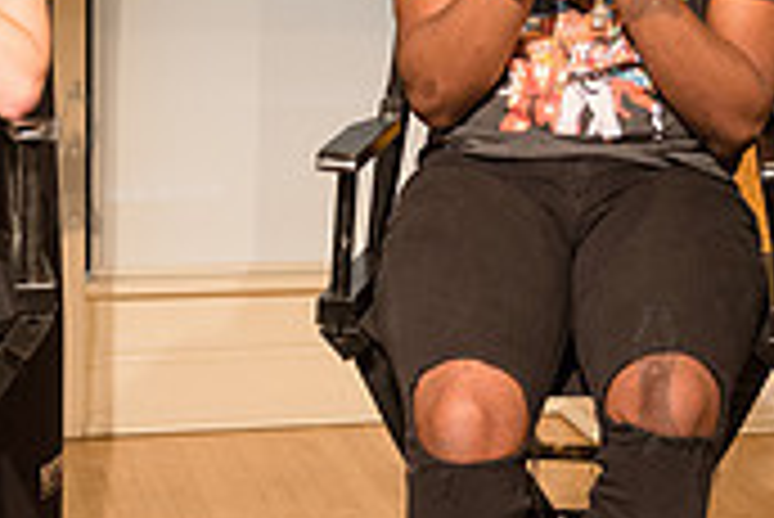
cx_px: 652
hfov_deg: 15.9
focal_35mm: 128
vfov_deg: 10.6
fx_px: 2754
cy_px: -61
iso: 2500
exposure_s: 1/320
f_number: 4
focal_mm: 38
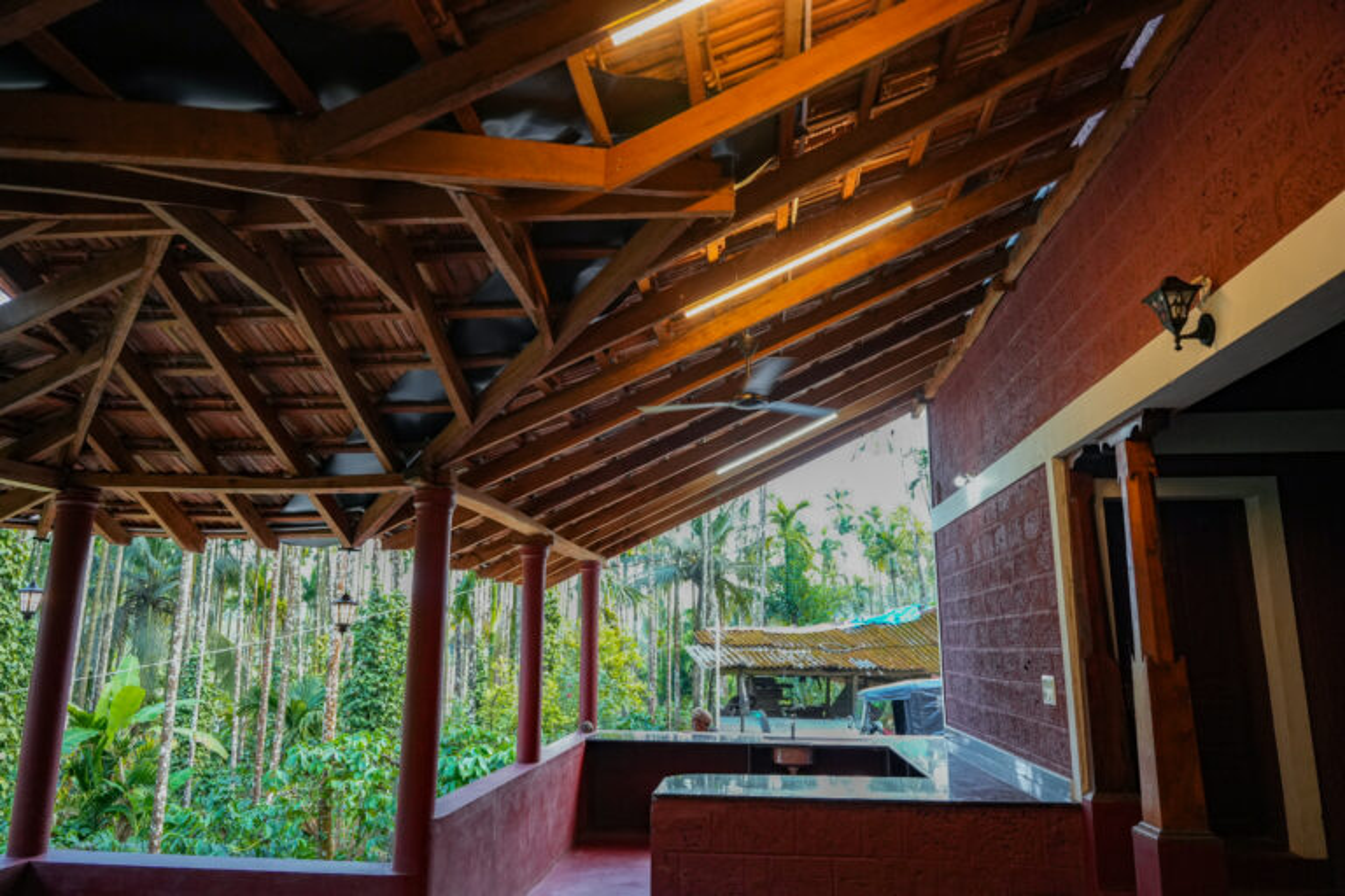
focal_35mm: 24
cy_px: 448
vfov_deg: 53.1
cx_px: 672
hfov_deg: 73.7
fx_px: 897
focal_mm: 24
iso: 2000
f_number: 2.8
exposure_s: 1/200
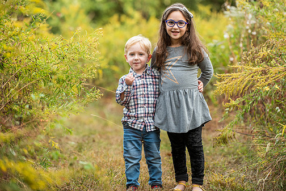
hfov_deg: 12.7
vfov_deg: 8.5
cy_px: 83
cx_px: 152
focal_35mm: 161
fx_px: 1280
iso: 500
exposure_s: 1/500
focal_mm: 140
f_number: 3.2
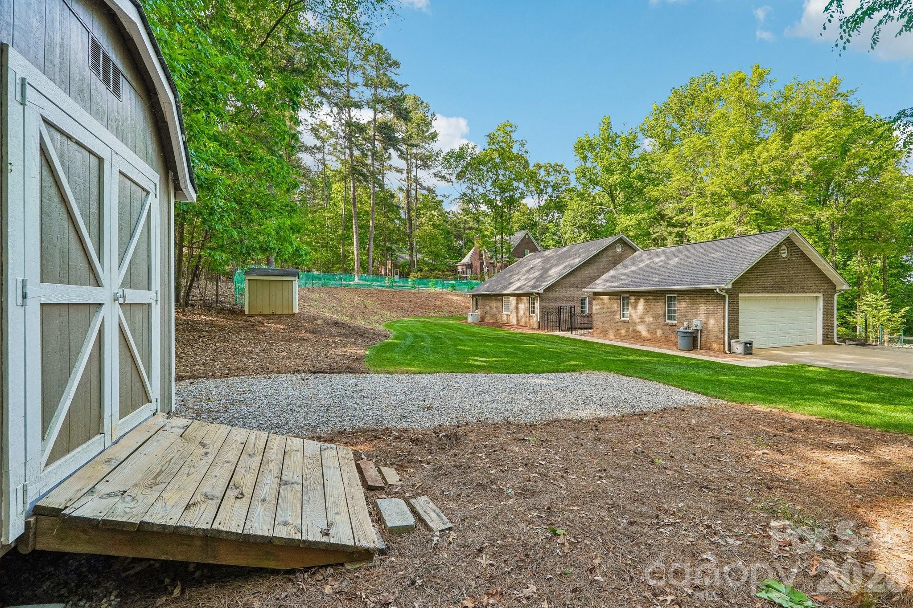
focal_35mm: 15
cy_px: 304
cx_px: 456
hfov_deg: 100.4
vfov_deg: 77.3
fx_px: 380
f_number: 8
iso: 250
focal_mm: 10
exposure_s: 1/30
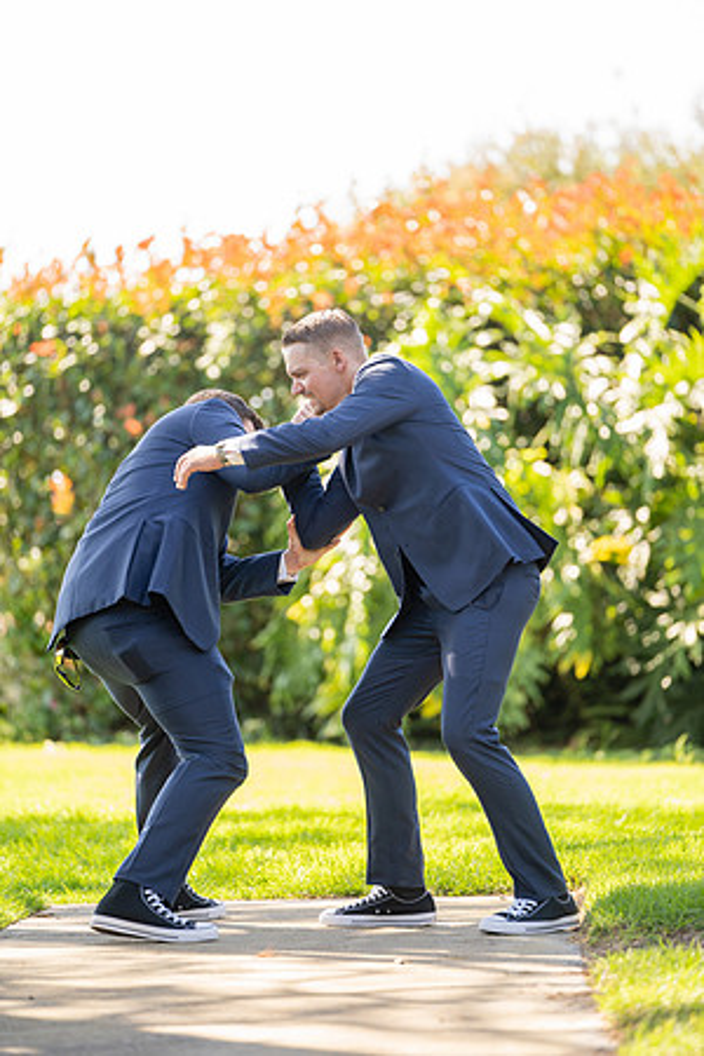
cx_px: 352
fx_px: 4986
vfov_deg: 12.1
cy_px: 528
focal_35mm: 170
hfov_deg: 8.1
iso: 200
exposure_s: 1/320
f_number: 2.8
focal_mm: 170
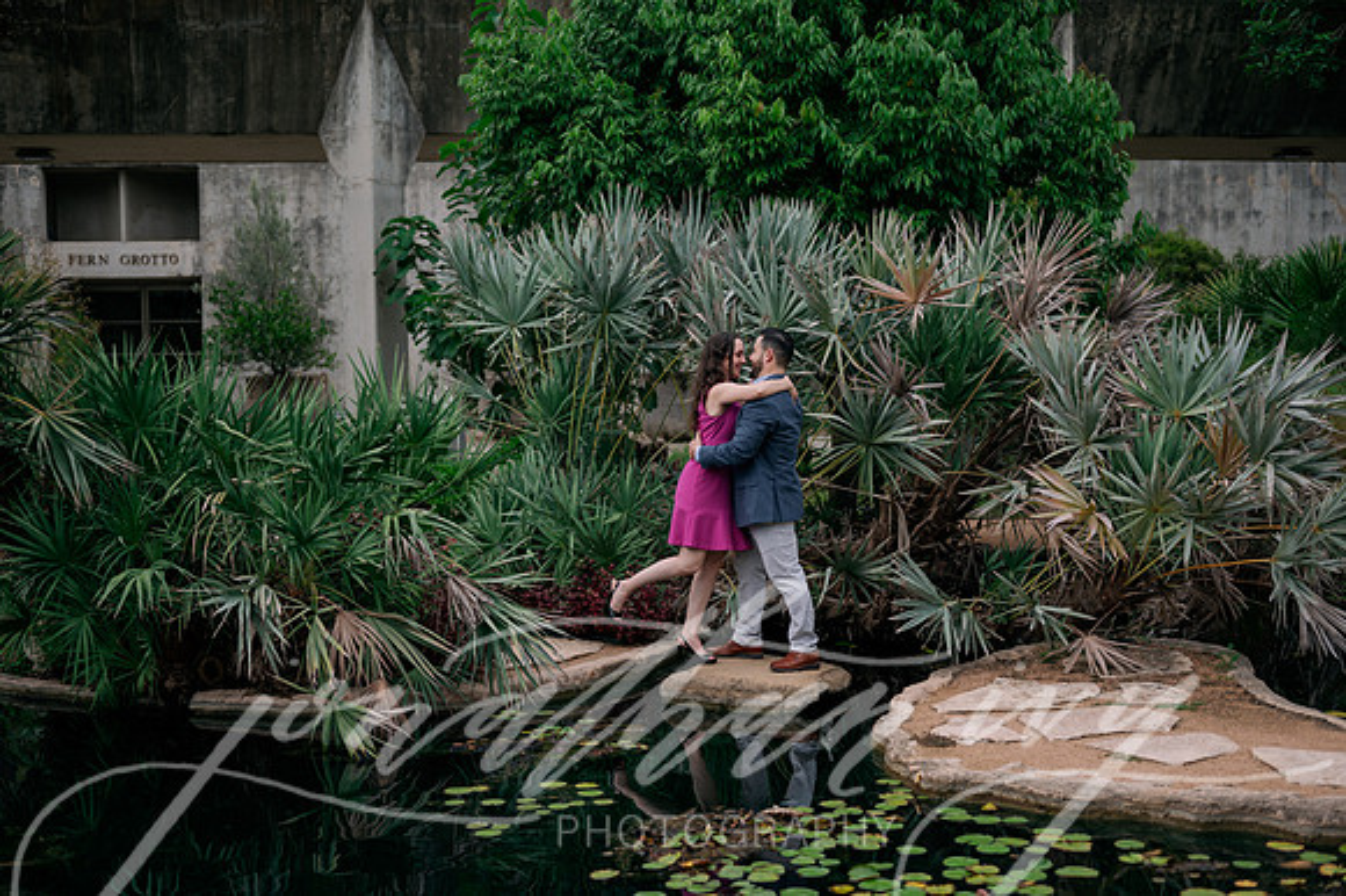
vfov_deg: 27.0
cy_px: 448
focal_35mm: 50
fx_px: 1868
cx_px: 673
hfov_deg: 39.6
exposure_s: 1/320
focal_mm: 50
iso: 80
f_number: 2
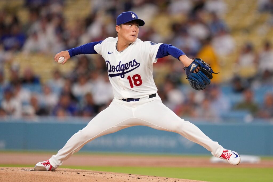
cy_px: 91
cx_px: 136
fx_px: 3034
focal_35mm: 400
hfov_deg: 5.2
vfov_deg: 3.4
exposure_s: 1/2000
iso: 2000
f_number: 2.8
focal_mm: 400
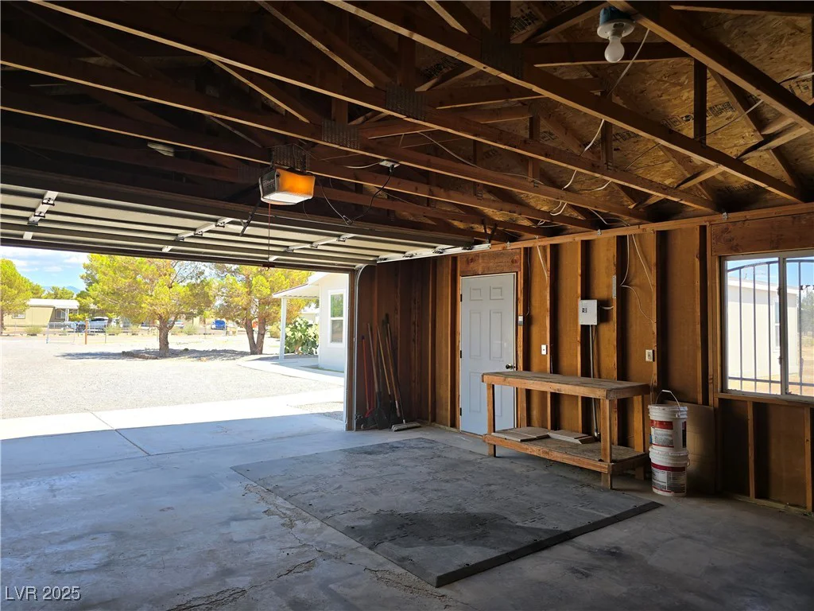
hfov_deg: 73.9
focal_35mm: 23
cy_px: 306
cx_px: 407
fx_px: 541
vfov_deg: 58.9
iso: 12
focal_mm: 6.3
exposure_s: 1/268
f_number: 1.7
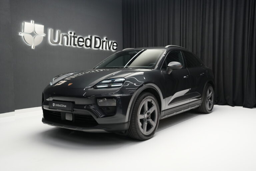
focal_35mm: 35
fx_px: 249
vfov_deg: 37.9
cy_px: 86
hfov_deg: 54.4
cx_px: 128
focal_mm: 35
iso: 2500
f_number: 4
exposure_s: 1/40
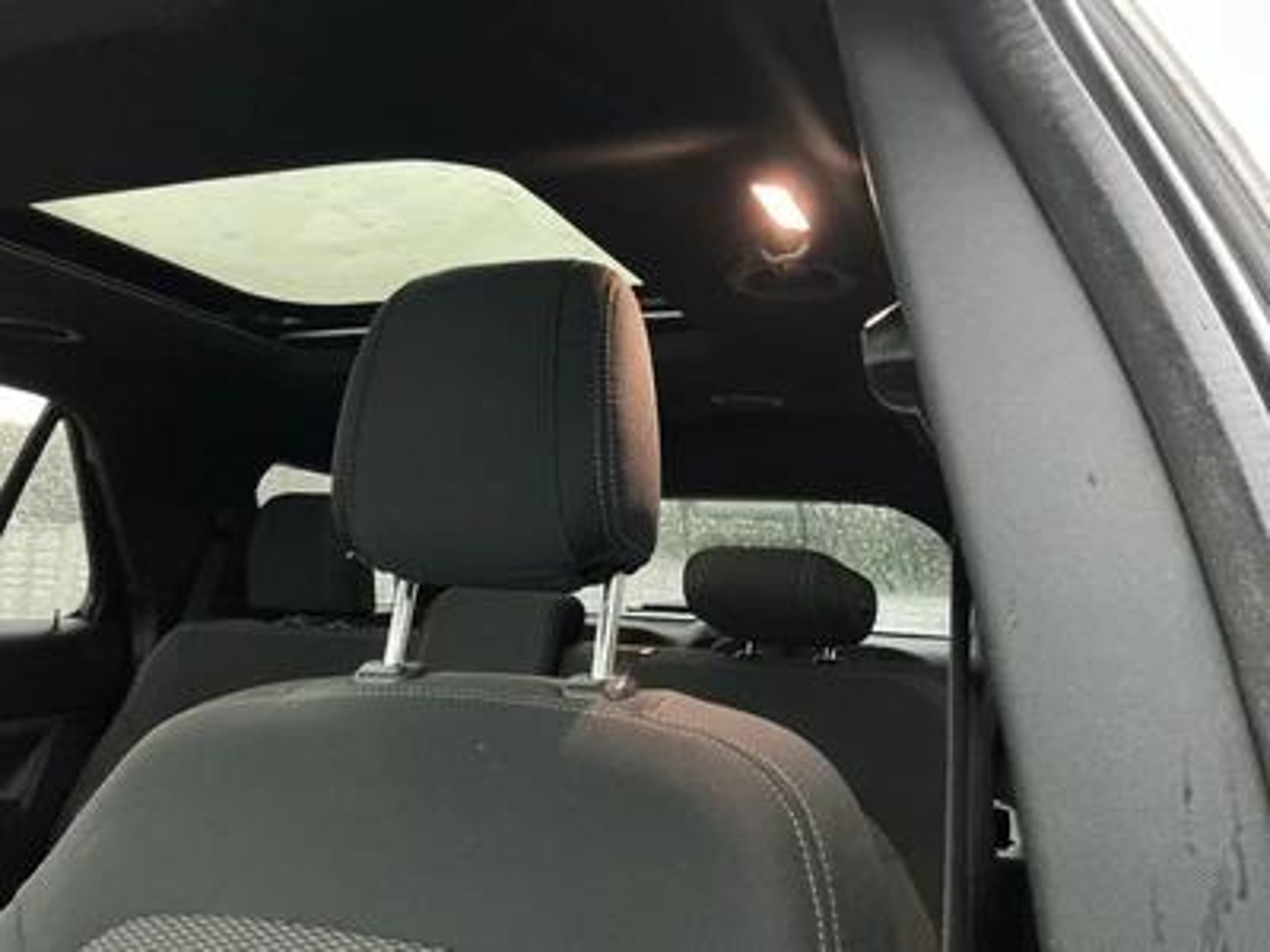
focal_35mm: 28
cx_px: 635
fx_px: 1027
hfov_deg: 63.4
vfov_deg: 49.7
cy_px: 476
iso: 640
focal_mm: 3
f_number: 1.8
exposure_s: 1/25
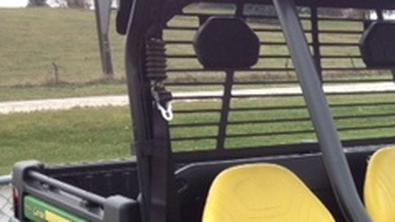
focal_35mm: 87
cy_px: 257
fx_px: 911
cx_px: 427
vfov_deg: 13.6
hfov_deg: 23.1
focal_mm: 4.28
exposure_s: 1/262
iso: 64
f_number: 2.4
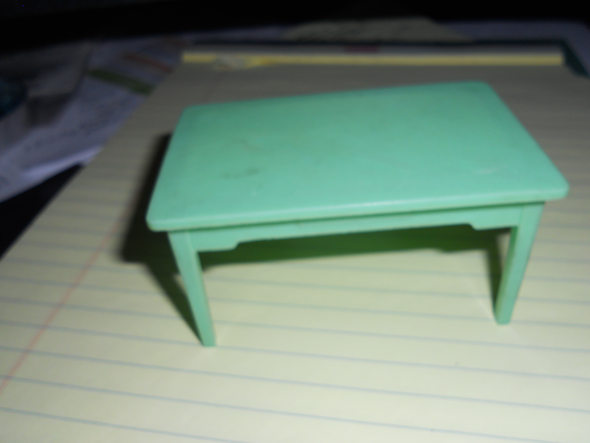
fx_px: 545
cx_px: 295
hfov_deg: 56.8
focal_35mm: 32
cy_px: 222
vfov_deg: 44.2
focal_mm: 5.8
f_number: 8.8
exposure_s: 1/25
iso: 80
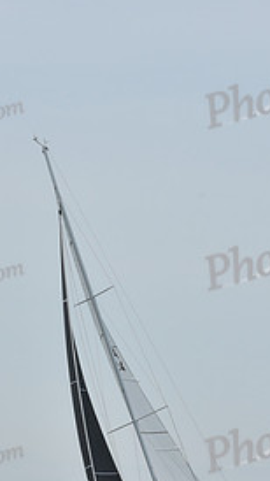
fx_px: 1974
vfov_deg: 13.8
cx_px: 115
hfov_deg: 7.8
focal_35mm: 155
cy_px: 362
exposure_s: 1/800
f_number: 13
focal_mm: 70
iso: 250
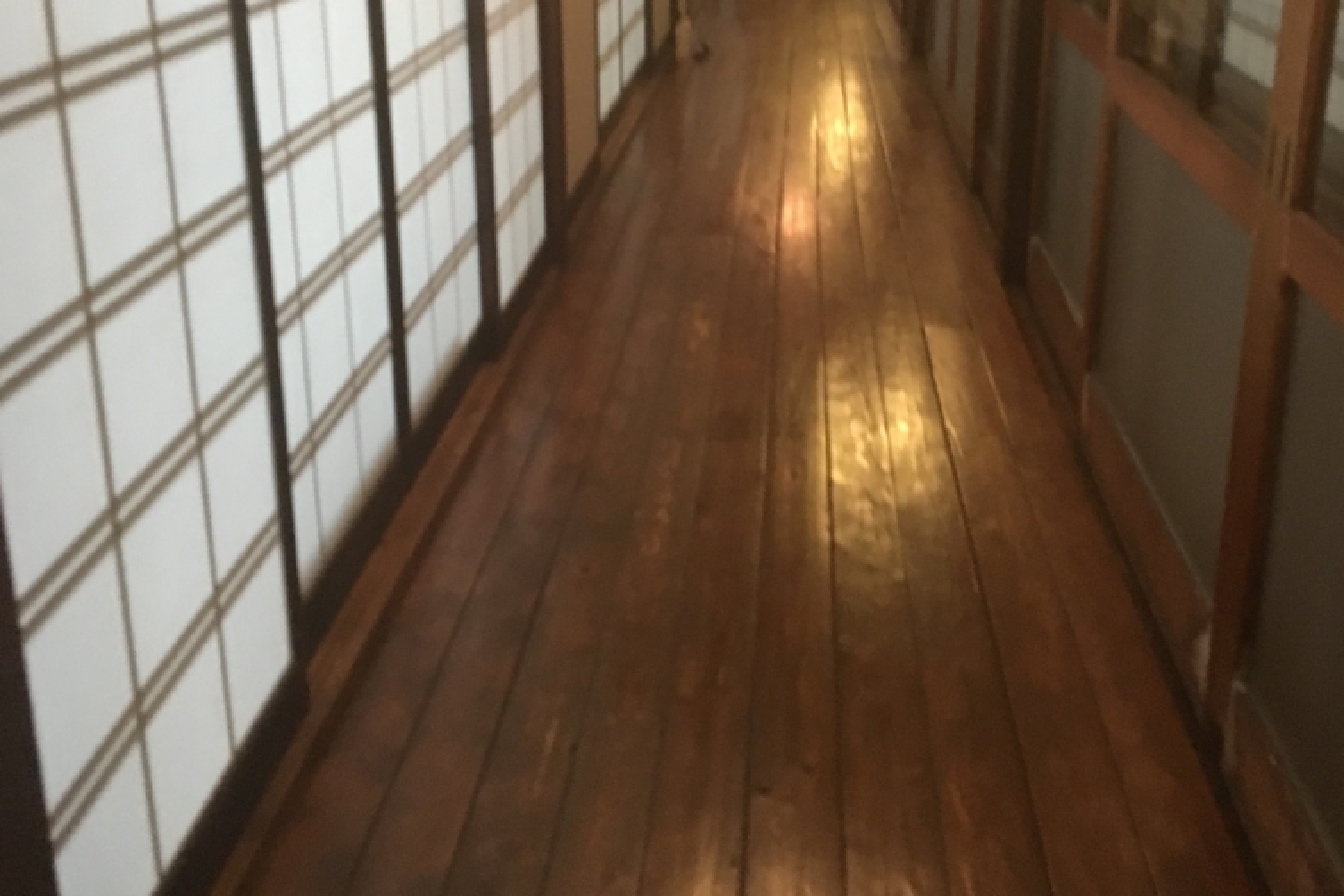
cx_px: 684
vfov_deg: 32.3
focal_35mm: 41
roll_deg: +0.3
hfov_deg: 47.4
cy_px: 275
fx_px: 1531
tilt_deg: -17.2
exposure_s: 1/15
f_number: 2.2
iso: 250
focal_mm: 4.15
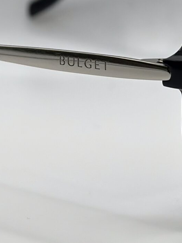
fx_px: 1226
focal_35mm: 175
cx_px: 79
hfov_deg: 8.5
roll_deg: -0.4
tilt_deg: -26.8
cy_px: 15
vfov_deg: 11.2
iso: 80
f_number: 1.78
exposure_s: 1/944
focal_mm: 6.86
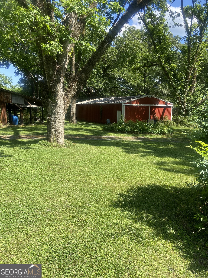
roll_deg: -0.9
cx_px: 104
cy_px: 139
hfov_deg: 53.1
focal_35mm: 26
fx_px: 208
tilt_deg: -7.7
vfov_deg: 67.3
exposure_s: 1/934
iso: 32
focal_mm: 4.25
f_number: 1.8
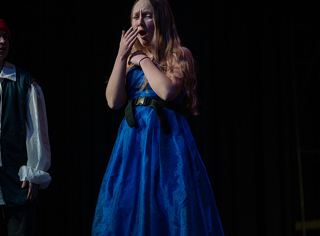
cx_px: 155
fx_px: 2226
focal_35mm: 242
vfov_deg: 6.1
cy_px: 107
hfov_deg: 8.2
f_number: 2.8
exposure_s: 1/250
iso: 220
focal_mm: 200
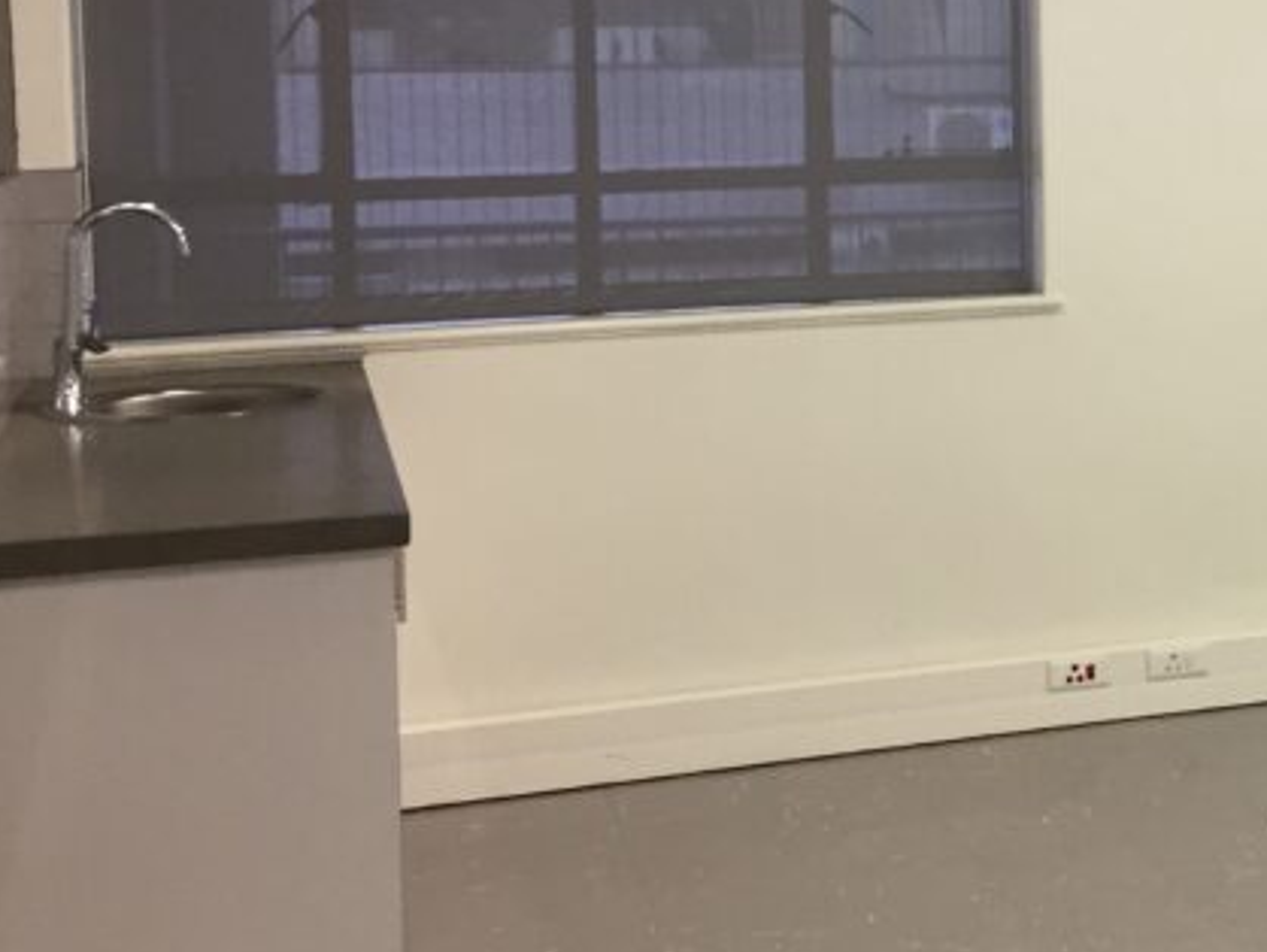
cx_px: 1479
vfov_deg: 20.5
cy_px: 176
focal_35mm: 71
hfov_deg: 25.0
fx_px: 2600
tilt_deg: -5.5
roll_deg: +0.2
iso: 64
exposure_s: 1/33
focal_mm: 4.15
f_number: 2.2
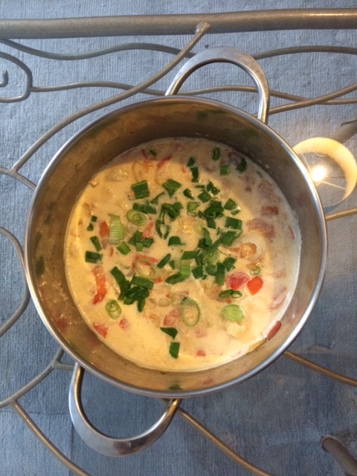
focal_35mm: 29
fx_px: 399
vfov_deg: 61.7
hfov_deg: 48.2
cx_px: 178
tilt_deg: -84.0
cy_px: 238
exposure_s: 1/33
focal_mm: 4.15
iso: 320
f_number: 2.2
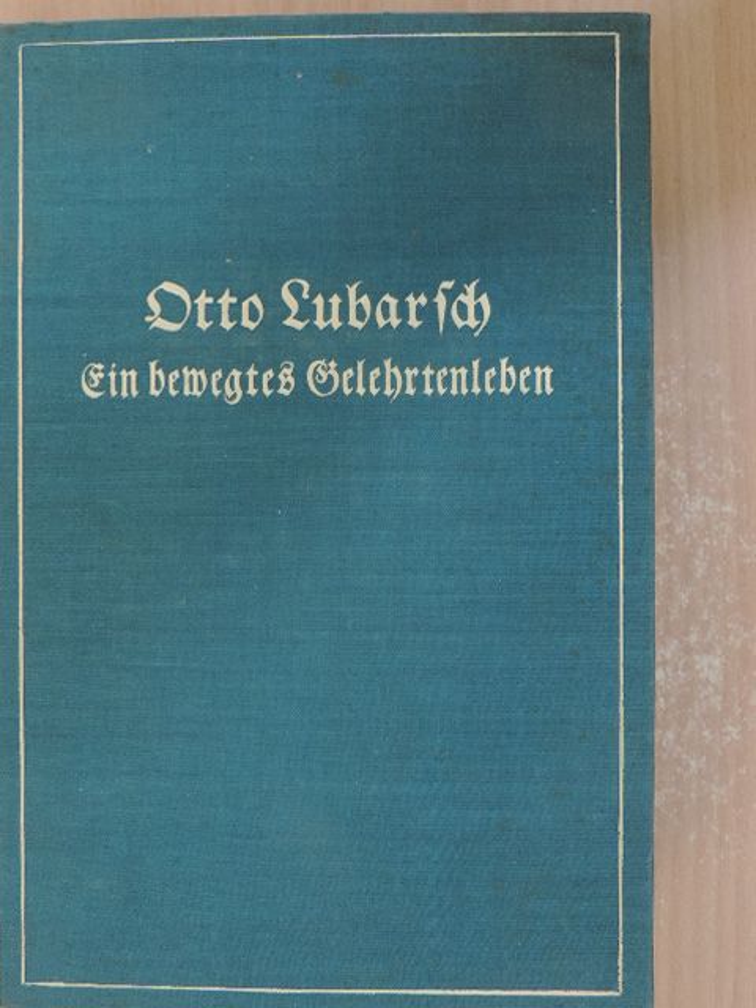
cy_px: 504
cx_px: 378
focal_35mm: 47
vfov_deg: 40.4
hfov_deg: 30.9
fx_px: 1369
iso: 400
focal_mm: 8.3
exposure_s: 1/20
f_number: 3.5
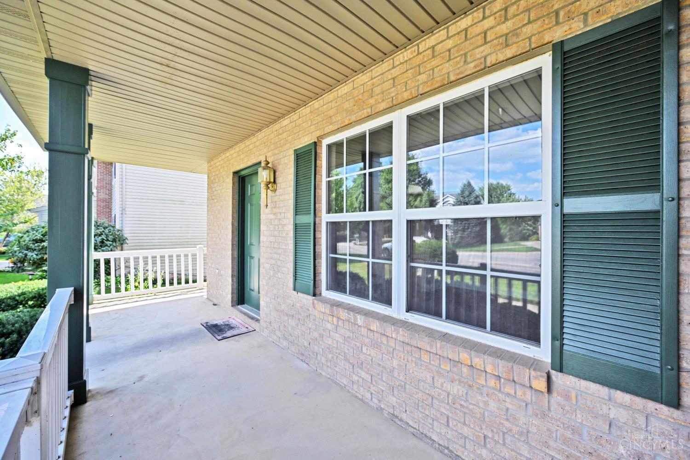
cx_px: 345
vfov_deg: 81.2
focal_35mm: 14
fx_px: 268
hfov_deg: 104.3
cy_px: 230
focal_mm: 14
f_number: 5.6
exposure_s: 1/250
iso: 180
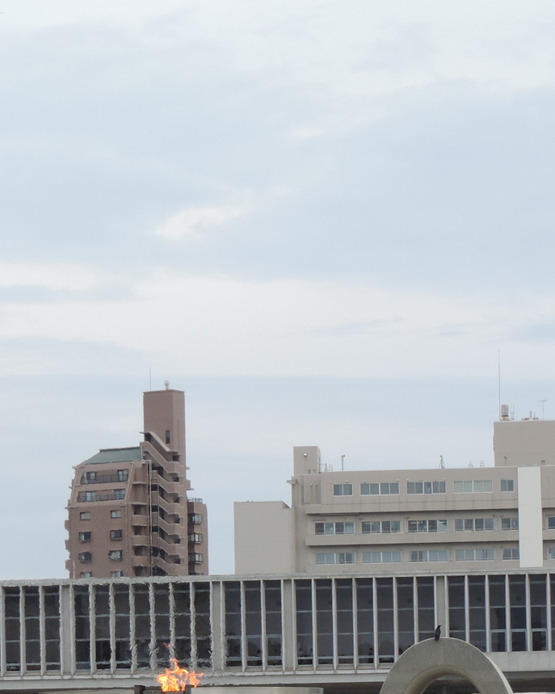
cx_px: 300
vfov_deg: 13.4
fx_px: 2916
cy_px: 646
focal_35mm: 142
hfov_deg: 10.9
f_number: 3.6
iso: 80
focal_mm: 8.9
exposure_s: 1/400
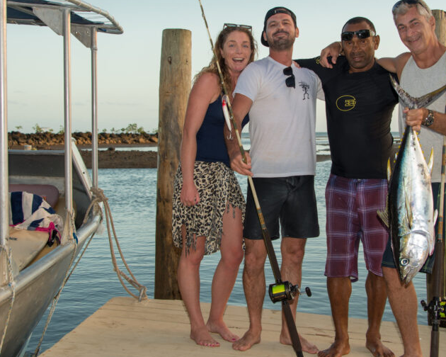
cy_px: 165
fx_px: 805
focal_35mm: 61
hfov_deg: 30.9
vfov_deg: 25.0
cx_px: 263
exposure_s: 1/125
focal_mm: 40
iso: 200
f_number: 5.6
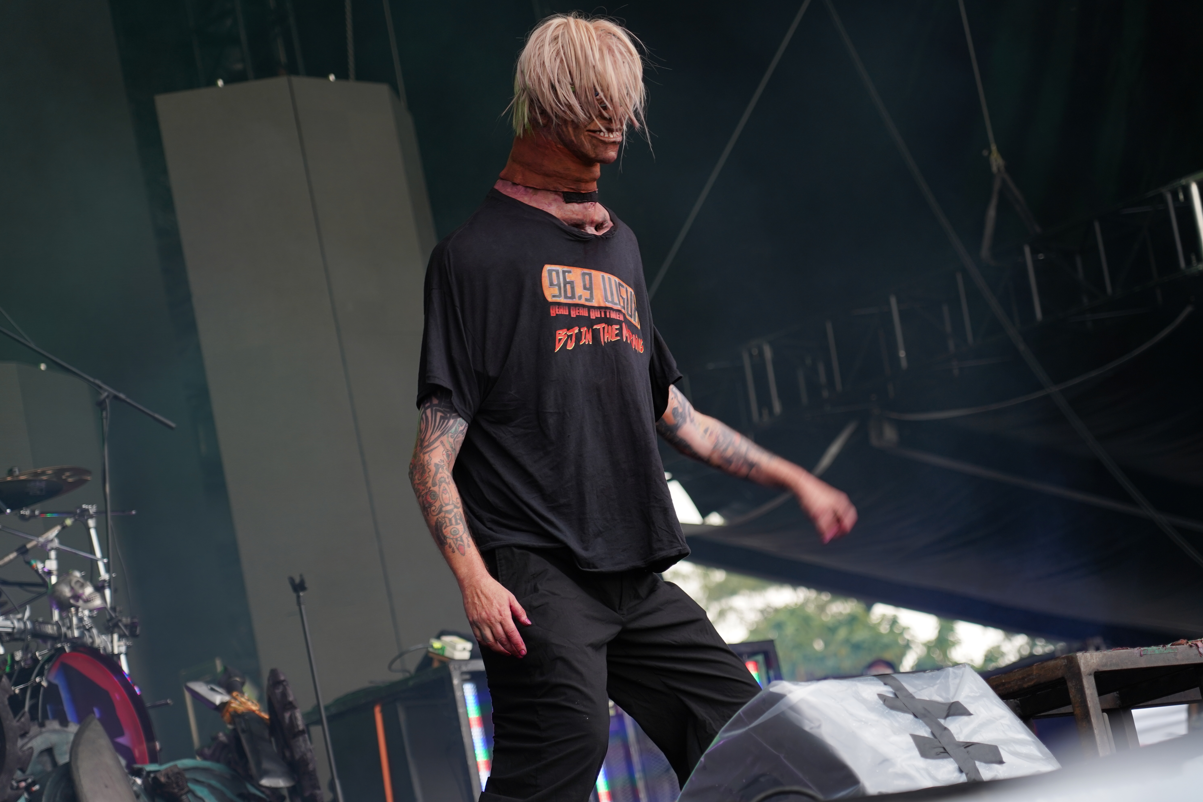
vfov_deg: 12.9
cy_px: 398
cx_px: 606
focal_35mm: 106
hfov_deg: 19.3
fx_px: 3542
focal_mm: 105
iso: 250
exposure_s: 1/125
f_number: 4
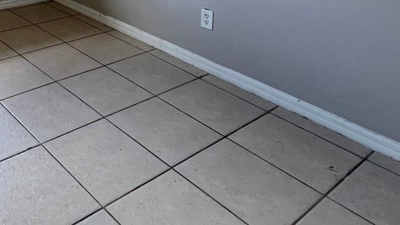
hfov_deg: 47.8
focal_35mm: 35
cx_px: 8
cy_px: -76
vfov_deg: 27.5
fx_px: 371
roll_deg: -0.5
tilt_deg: -9.1
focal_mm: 1.57
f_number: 1.8
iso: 80
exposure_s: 1/120
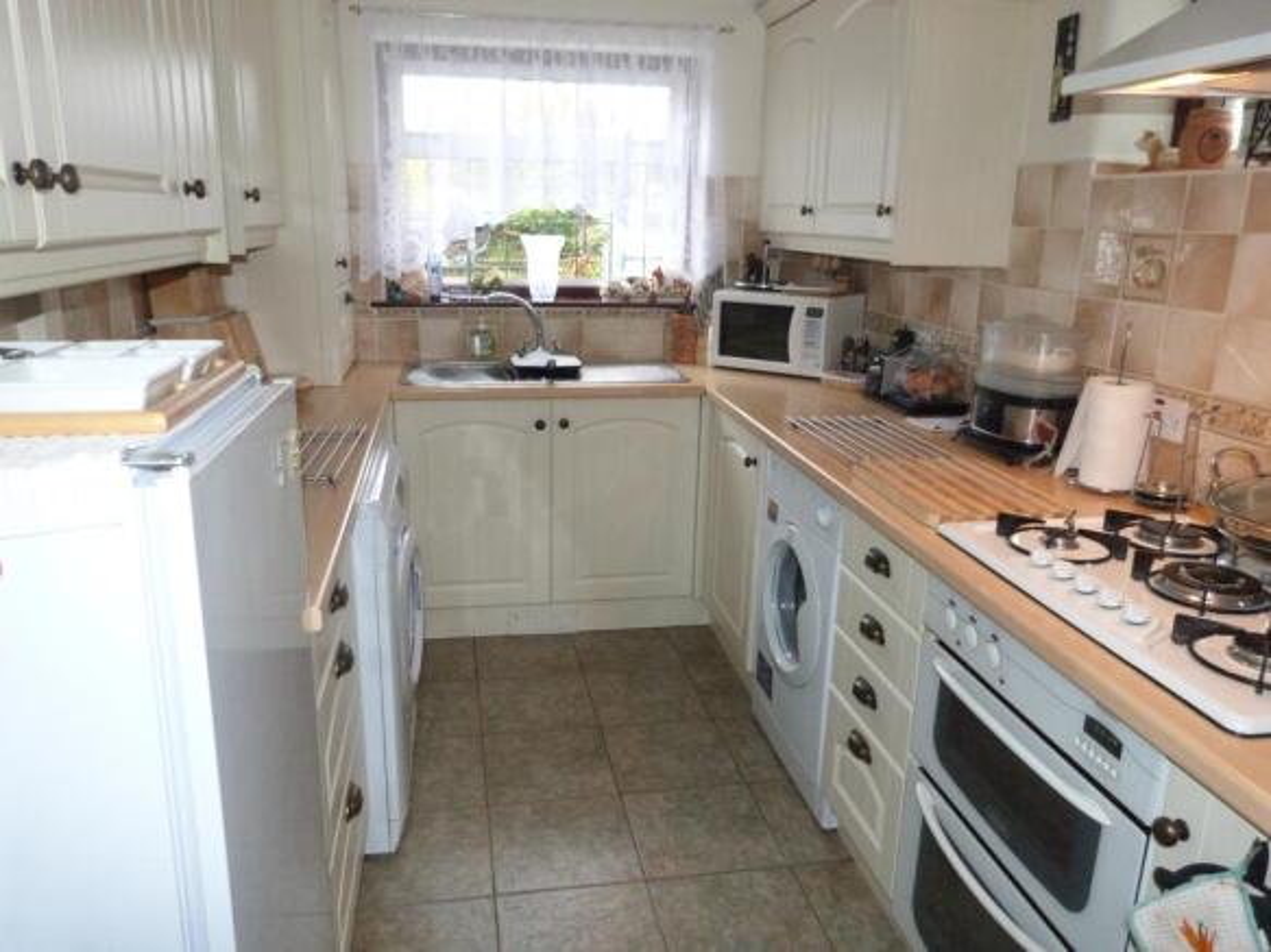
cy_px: 476
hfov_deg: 69.4
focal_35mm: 25
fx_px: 918
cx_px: 636
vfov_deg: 54.9
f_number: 2.8
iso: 400
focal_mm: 4.5
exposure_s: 1/60
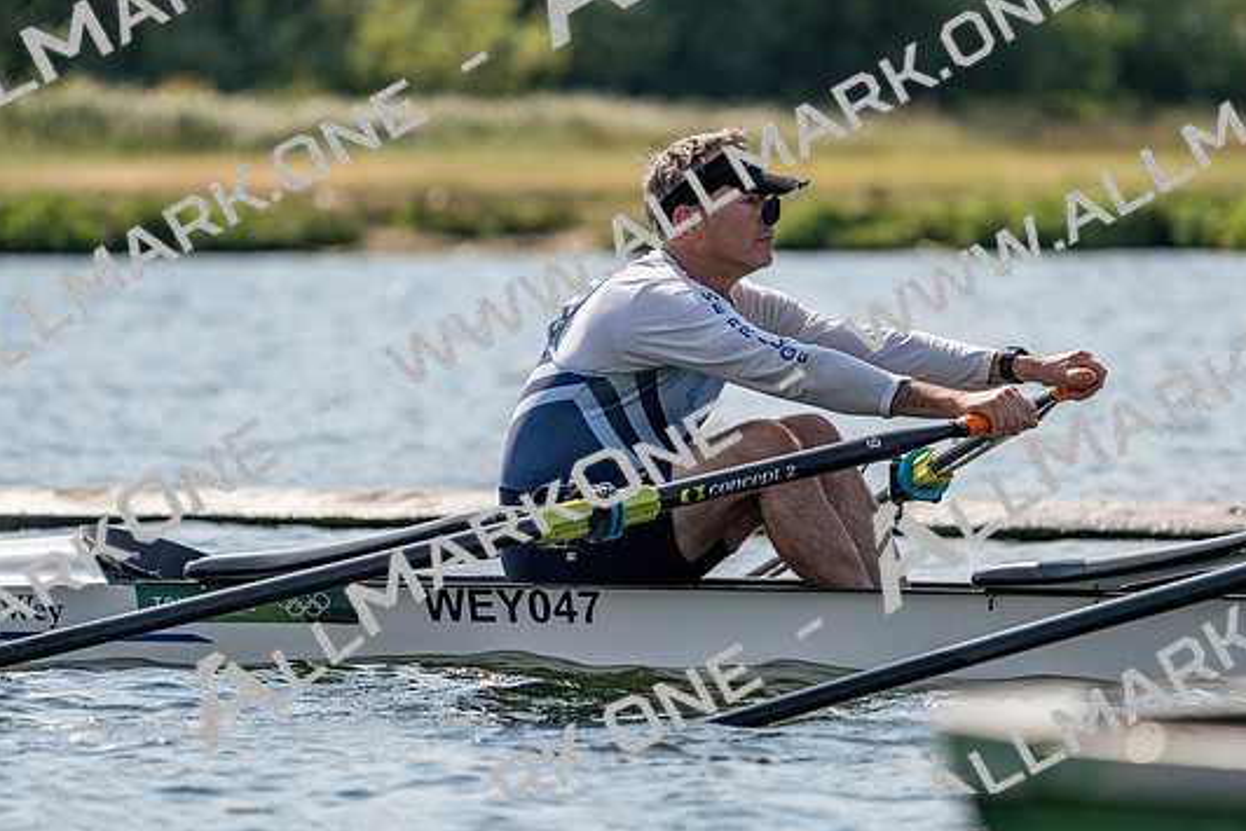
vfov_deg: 4.0
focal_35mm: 340
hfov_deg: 6.1
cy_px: 392
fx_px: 11770
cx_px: 672
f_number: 6.3
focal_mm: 312
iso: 200
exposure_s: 1/1600
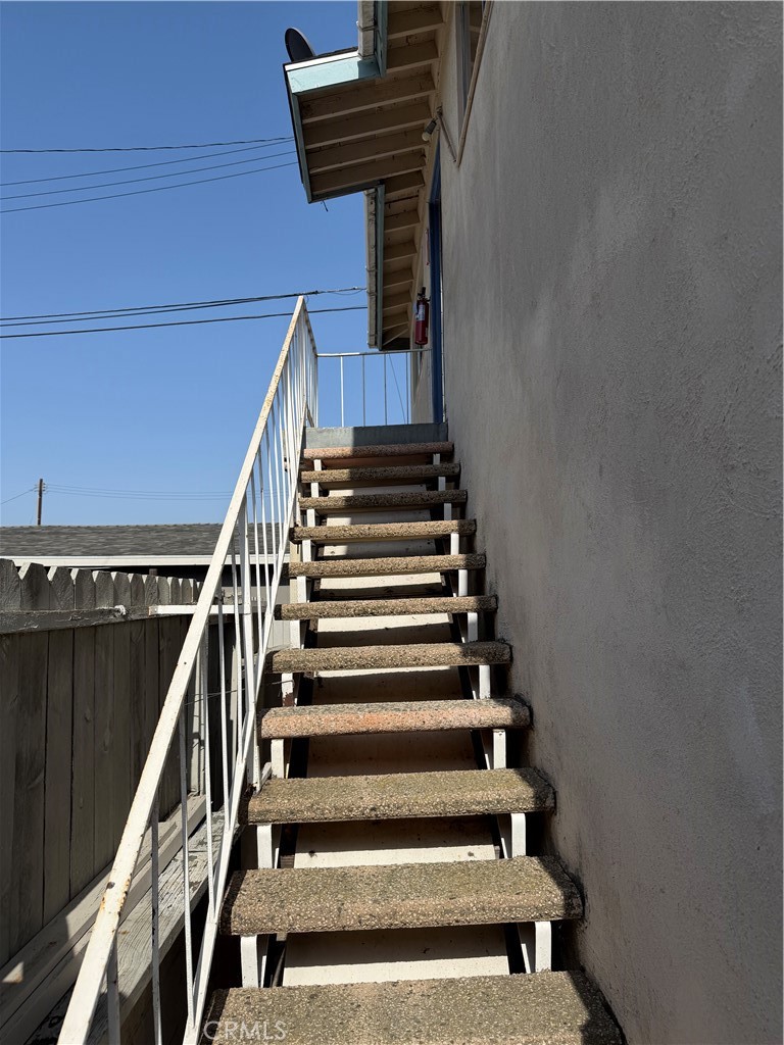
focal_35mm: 24
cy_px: 522
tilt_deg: +5.7
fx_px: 725
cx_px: 392
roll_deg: +0.6
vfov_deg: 71.6
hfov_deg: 56.8
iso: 80
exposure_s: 1/6173
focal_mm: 6.76
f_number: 1.78
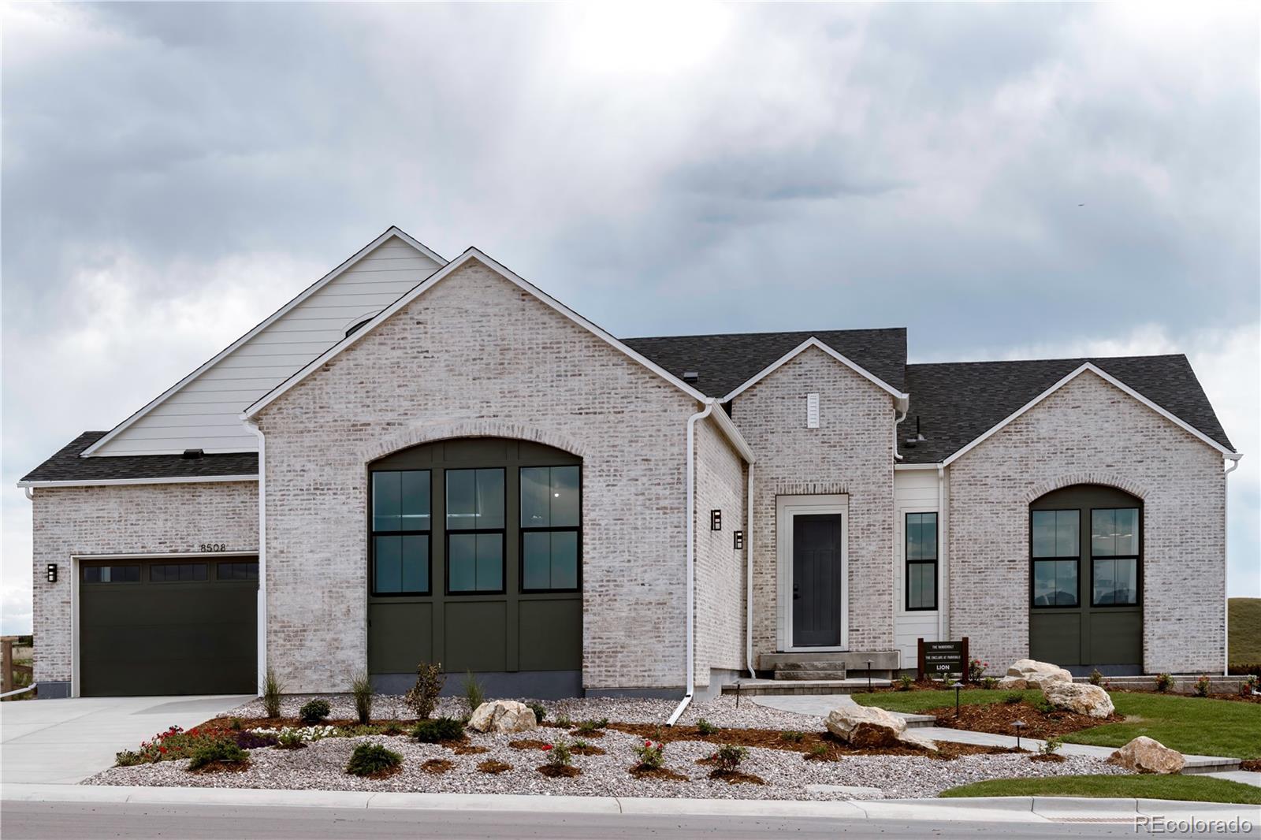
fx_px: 2451
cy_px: 420
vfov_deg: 19.4
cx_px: 630
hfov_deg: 28.8
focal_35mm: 70
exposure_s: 1/500
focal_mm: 70
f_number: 8
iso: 125
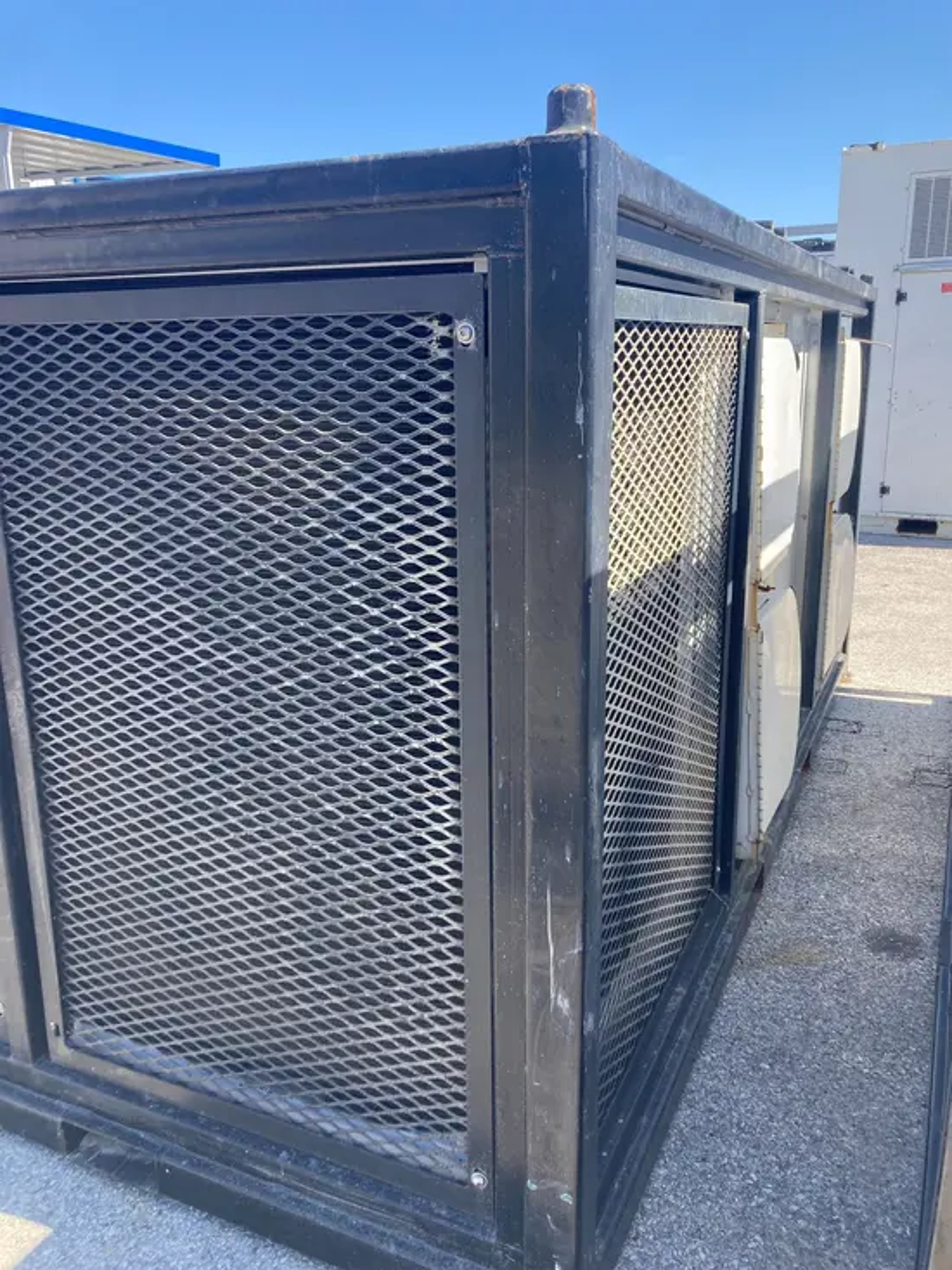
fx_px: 1026
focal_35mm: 28
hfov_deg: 49.8
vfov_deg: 63.4
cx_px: 476
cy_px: 635
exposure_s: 1/489
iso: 20
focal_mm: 3.99
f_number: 1.8
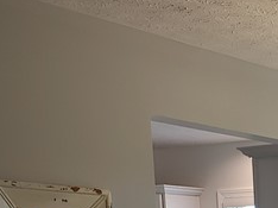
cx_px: 544
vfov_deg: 11.7
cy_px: 414
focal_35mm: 114
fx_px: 915
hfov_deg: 14.5
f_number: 2.4
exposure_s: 1/60
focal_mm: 4.3
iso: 64
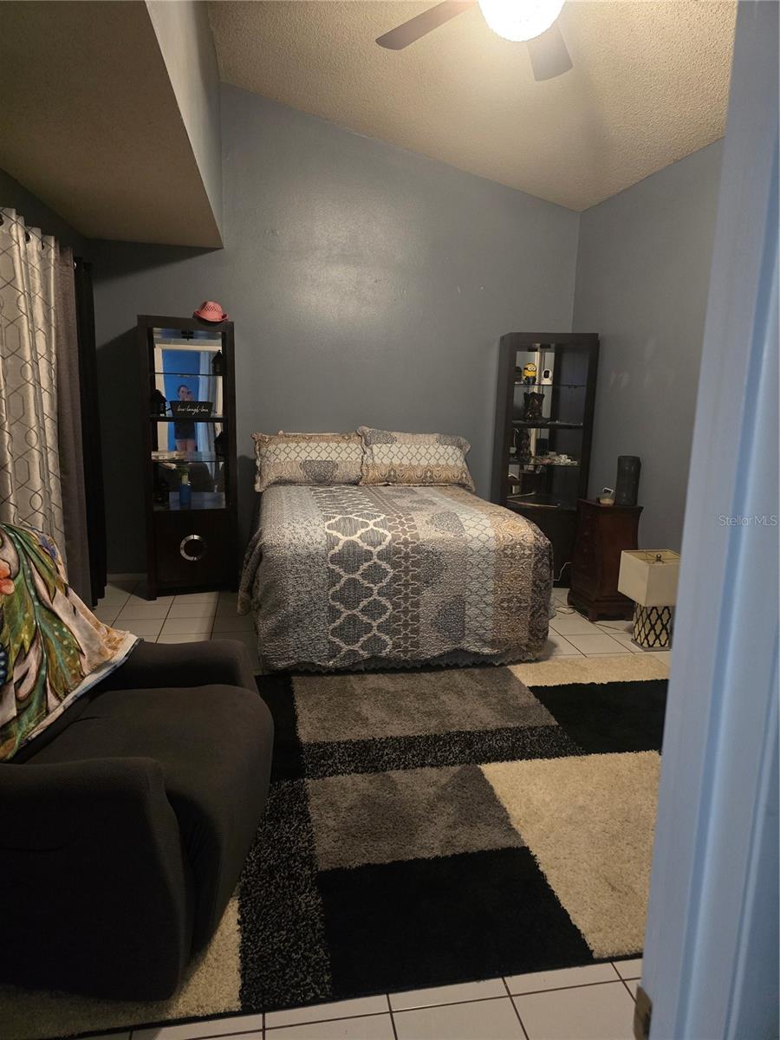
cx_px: 390
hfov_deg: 58.9
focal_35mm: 23
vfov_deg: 73.9
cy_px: 520
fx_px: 691
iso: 1600
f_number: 1.7
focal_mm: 6.3
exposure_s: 1/60
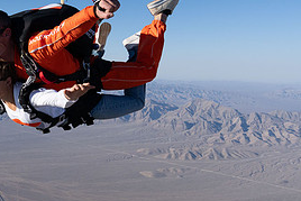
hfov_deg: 35.8
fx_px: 435
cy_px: 65
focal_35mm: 52
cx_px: 27
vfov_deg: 25.9
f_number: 10
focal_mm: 24
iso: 800
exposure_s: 1/2000
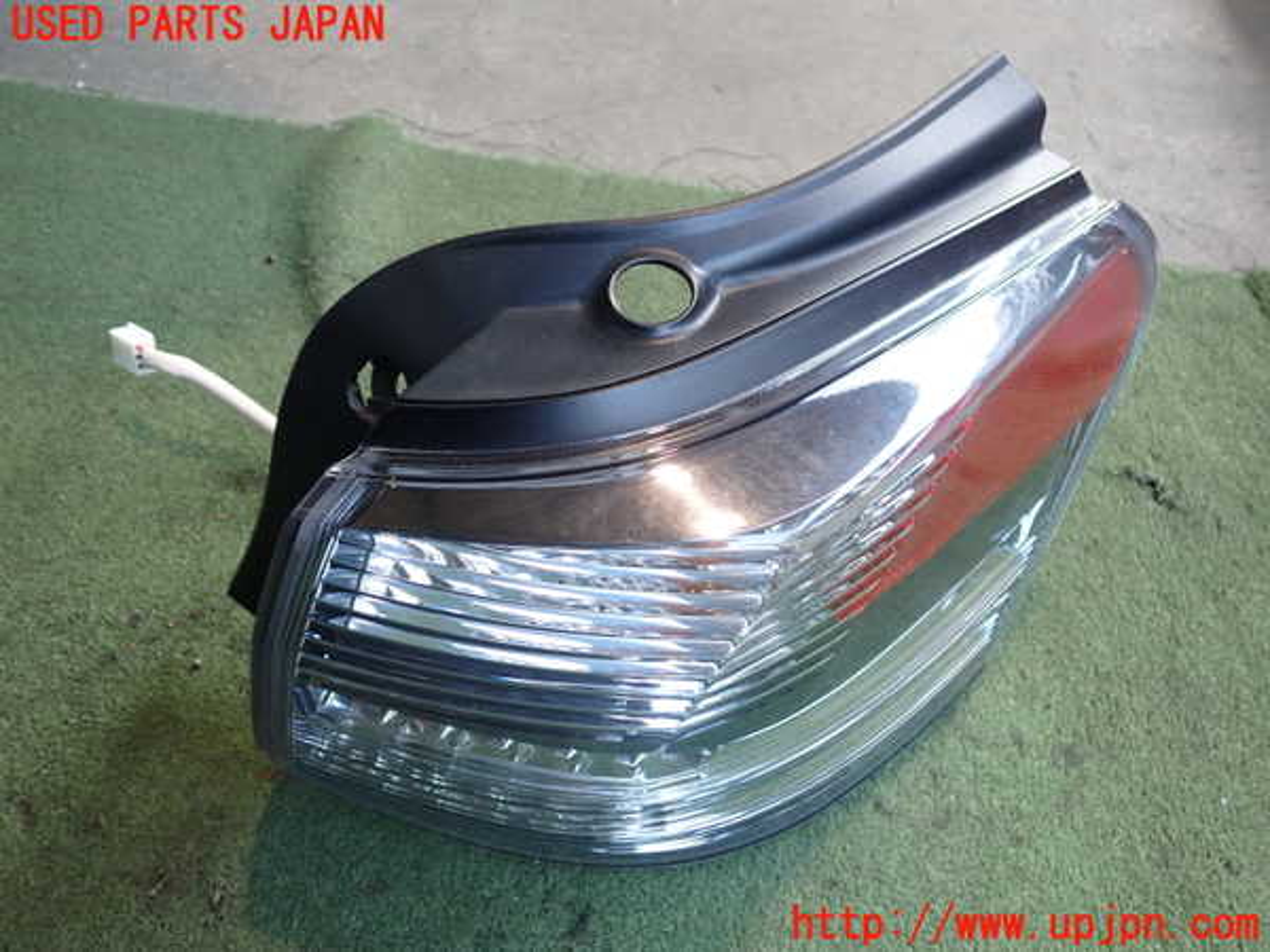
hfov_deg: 60.0
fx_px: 1101
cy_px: 476
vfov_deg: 46.8
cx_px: 635
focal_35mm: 30
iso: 200
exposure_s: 1/50
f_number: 2.3
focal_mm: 5.4
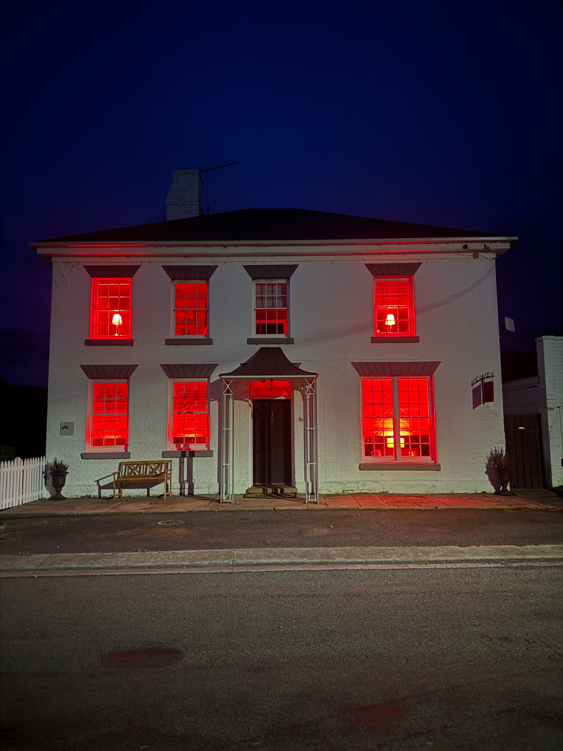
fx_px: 520
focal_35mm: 24
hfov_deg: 56.8
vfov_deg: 71.6
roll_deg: -1.1
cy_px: 376
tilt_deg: +6.3
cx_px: 282
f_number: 1.78
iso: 1250
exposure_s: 1/5
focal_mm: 6.76
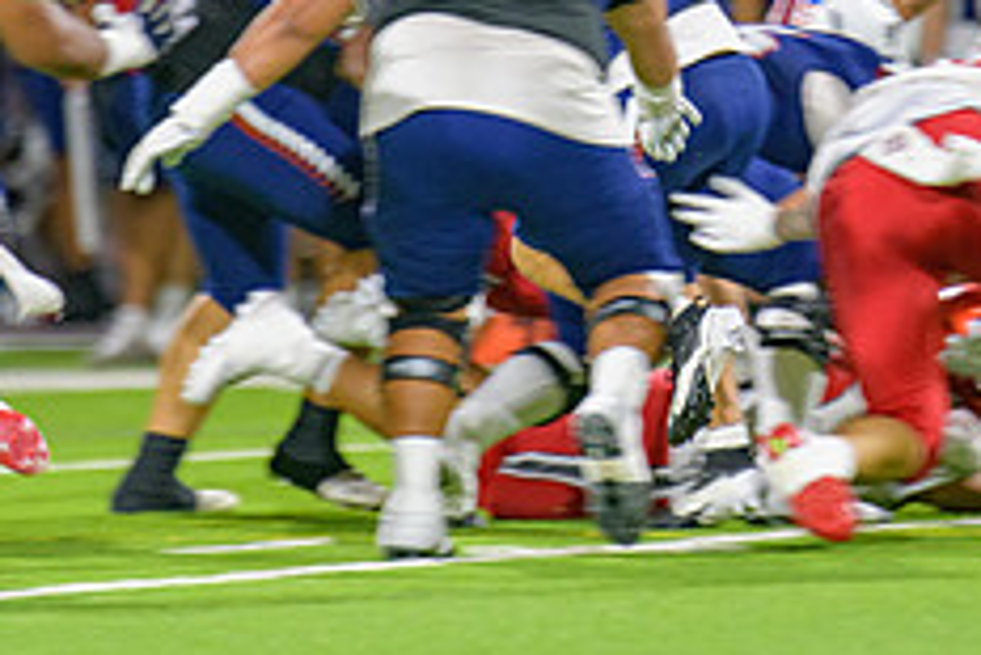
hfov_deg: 2.7
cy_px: 32
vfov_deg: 1.8
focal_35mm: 751
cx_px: 541
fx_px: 20477
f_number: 2.8
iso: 2000
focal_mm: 300
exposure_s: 1/250
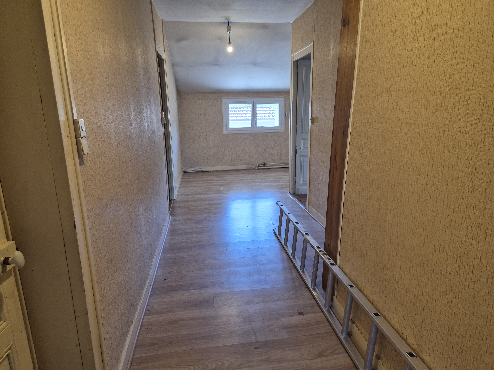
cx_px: 247
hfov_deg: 73.9
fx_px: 328
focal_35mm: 23
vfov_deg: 58.9
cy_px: 185
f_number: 1.8
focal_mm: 5.4
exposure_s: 1/50
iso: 80
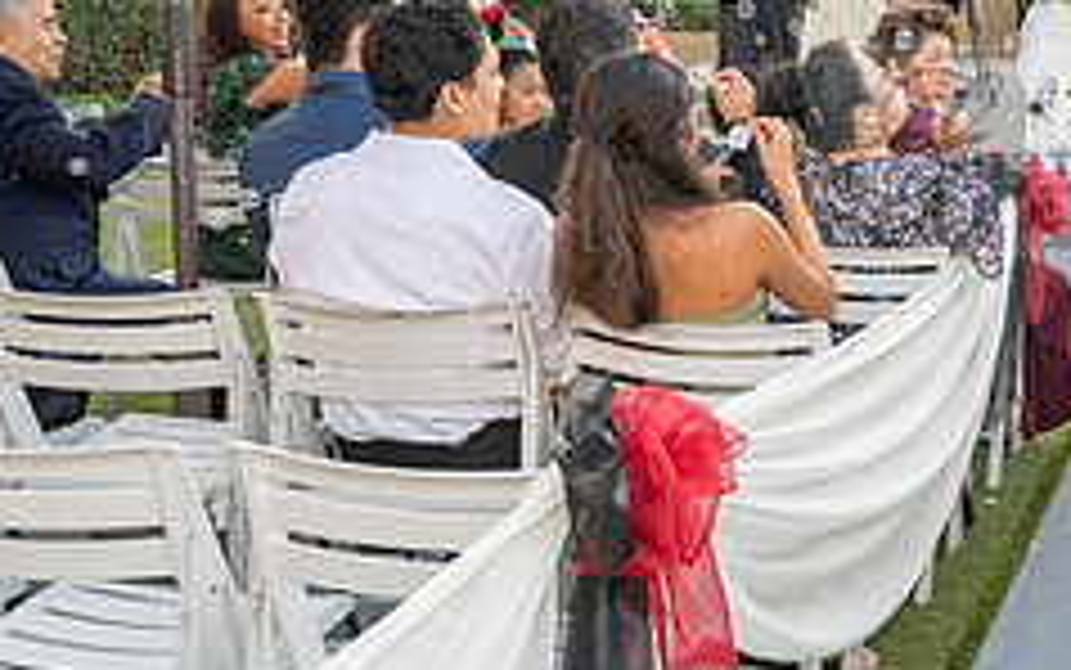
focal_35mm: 61
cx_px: 1197
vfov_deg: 21.1
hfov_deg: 29.9
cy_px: 151
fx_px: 1781
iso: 500
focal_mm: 24
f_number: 5.6
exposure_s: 1/200
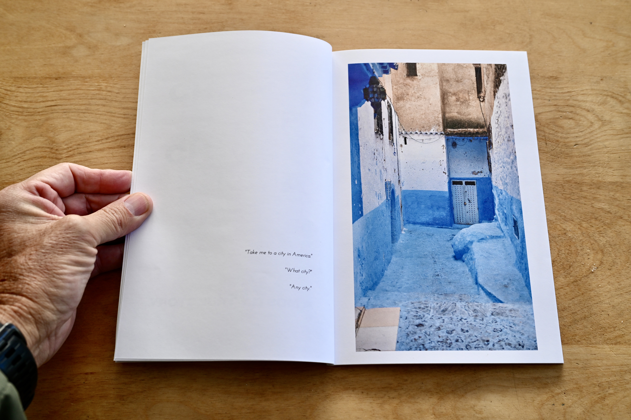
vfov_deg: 33.4
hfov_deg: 48.5
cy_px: 210
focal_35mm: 40
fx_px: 701
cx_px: 316
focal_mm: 40
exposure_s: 1/125
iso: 800
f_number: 5.6
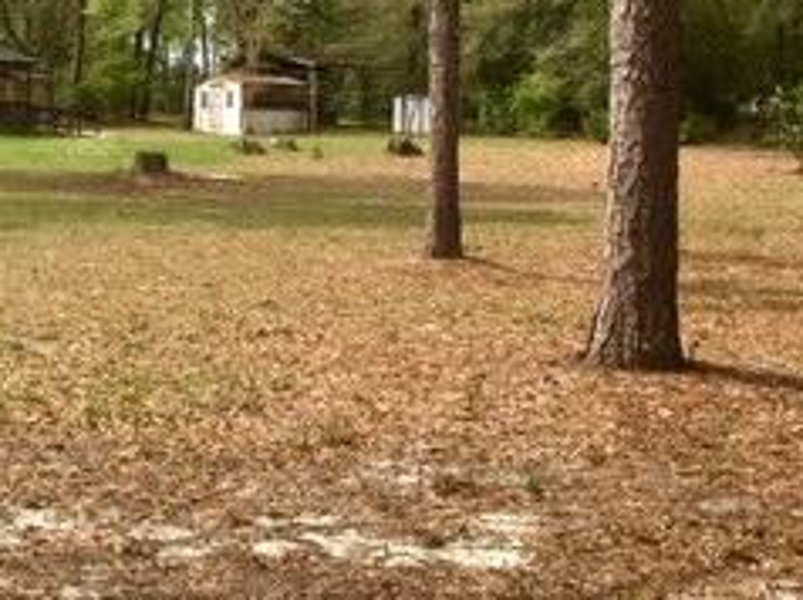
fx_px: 1808
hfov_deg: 24.0
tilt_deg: +0.1
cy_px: 30
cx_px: 0
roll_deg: -1.3
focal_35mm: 78
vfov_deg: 18.5
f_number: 2.2
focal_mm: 4.15
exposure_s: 1/1603
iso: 25
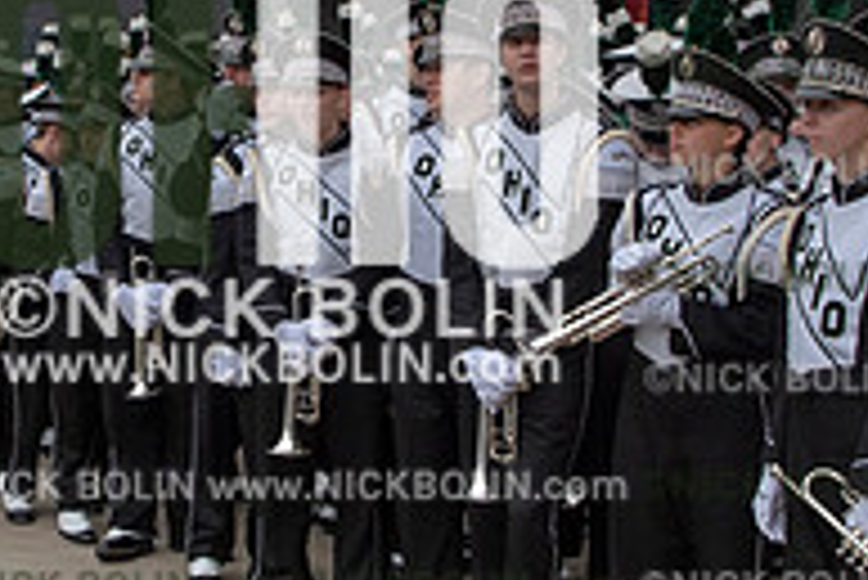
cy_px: 173
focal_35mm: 72
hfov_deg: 27.9
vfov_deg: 18.9
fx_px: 1737
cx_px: 279
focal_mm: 24
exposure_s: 1/4000
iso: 1250
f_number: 5
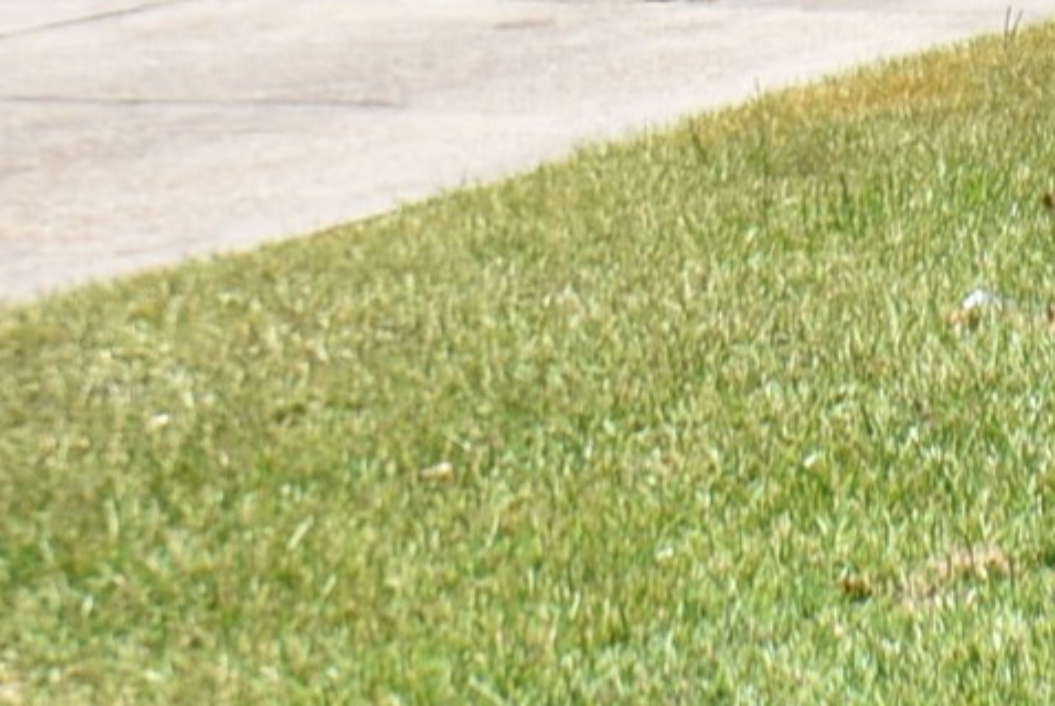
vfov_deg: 9.9
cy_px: -197
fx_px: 3990
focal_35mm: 136
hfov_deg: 12.9
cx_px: 2184
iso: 160
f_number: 8
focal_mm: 20
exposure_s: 1/250
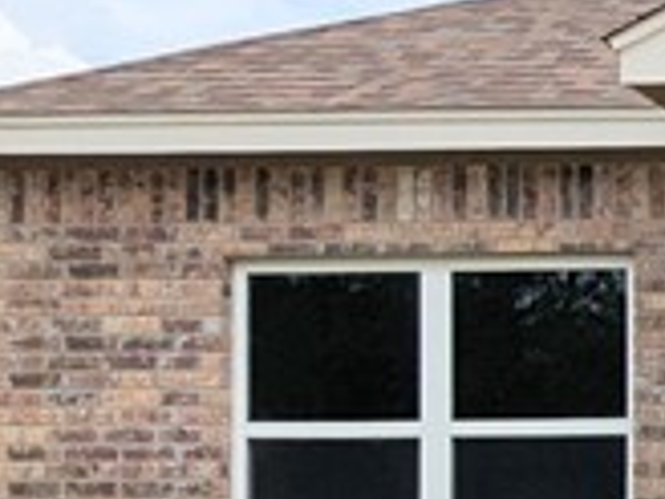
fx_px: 1921
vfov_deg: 14.6
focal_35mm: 100
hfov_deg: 16.3
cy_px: 450
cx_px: 1225
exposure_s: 1/1938
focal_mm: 2.35
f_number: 2.2
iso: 49
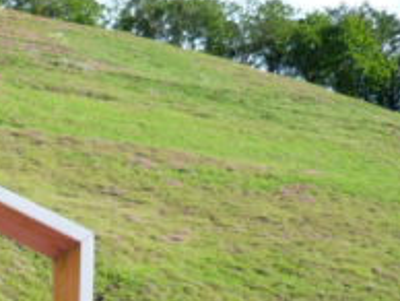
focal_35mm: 102
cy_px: 402
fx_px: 1180
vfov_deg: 13.9
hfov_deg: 18.2
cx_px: -89
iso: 100
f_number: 2.8
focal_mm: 5.5
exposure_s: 1/640
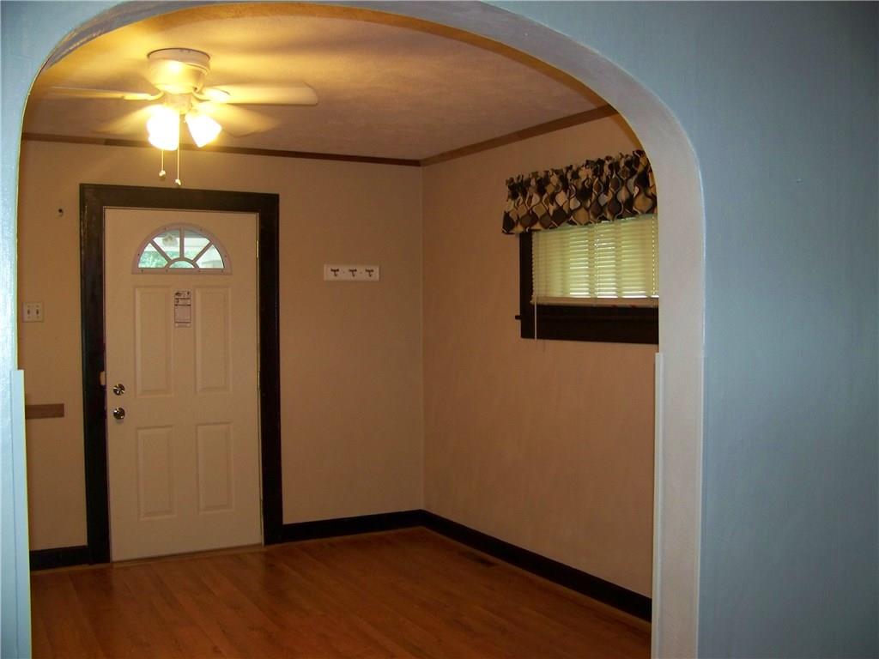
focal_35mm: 36
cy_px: 330
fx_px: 914
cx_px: 440
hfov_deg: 51.4
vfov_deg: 39.7
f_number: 2.8
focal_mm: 5.85
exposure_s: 1/30
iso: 200
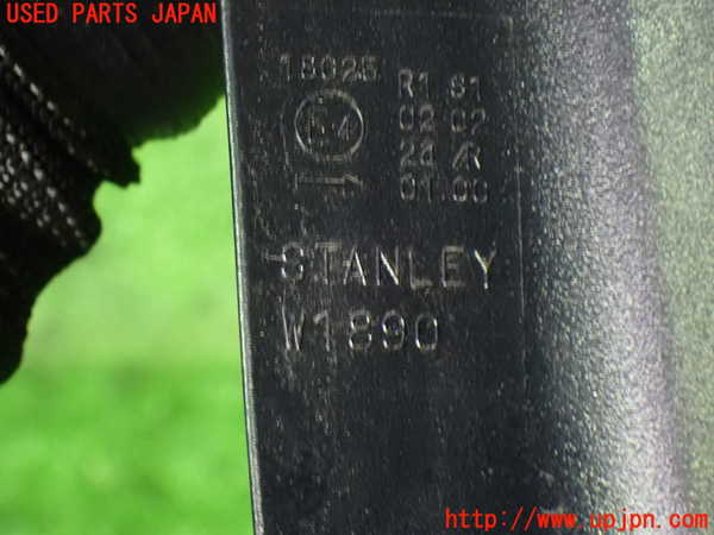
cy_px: 268
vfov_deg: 14.8
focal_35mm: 100
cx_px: 357
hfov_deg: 19.6
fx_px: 2063
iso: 1600
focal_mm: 18
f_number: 4.9
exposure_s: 1/8
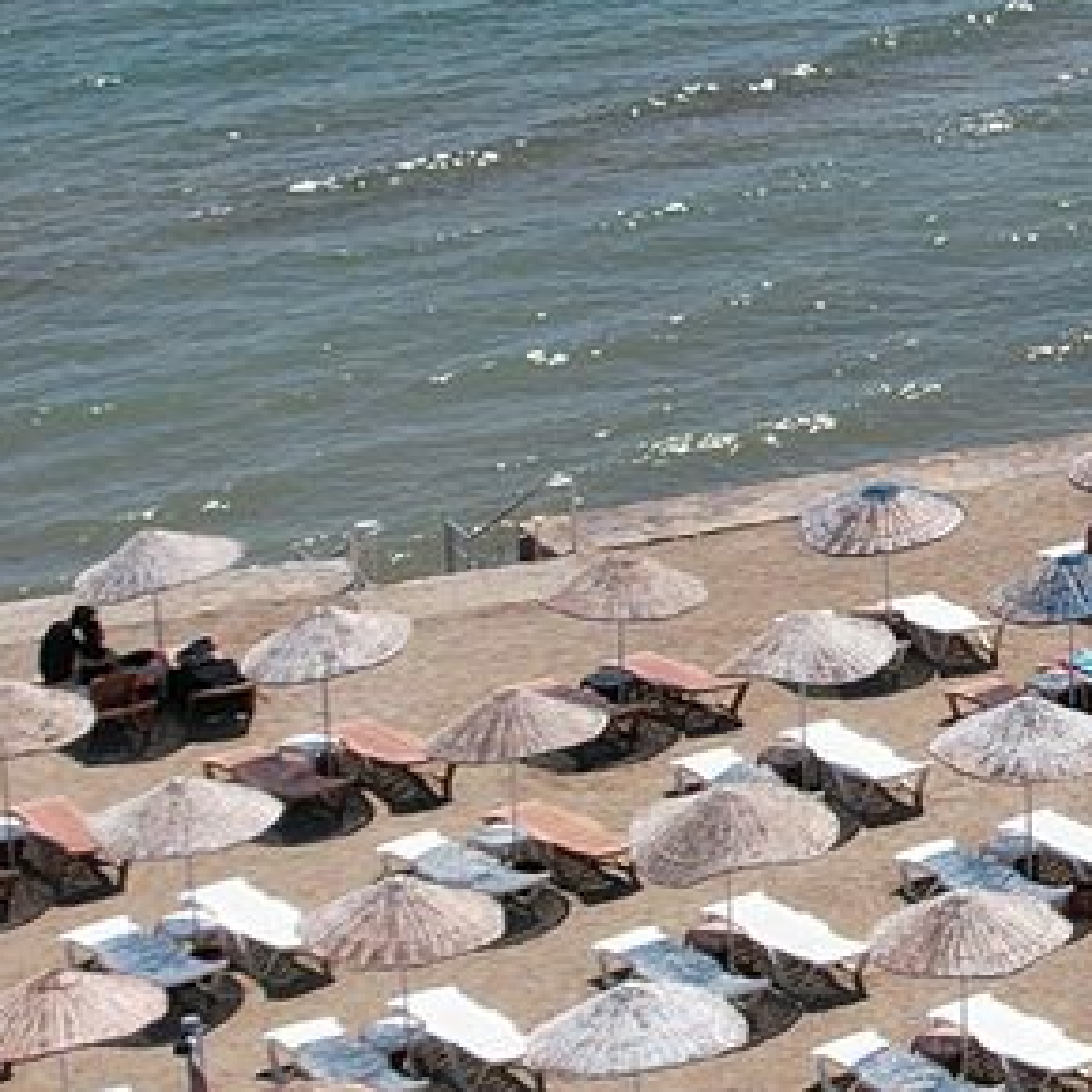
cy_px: 363
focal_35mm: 142
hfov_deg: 11.8
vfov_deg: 12.3
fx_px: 5068
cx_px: 1597
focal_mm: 8.38
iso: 100
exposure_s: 1/2500
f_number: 2.8
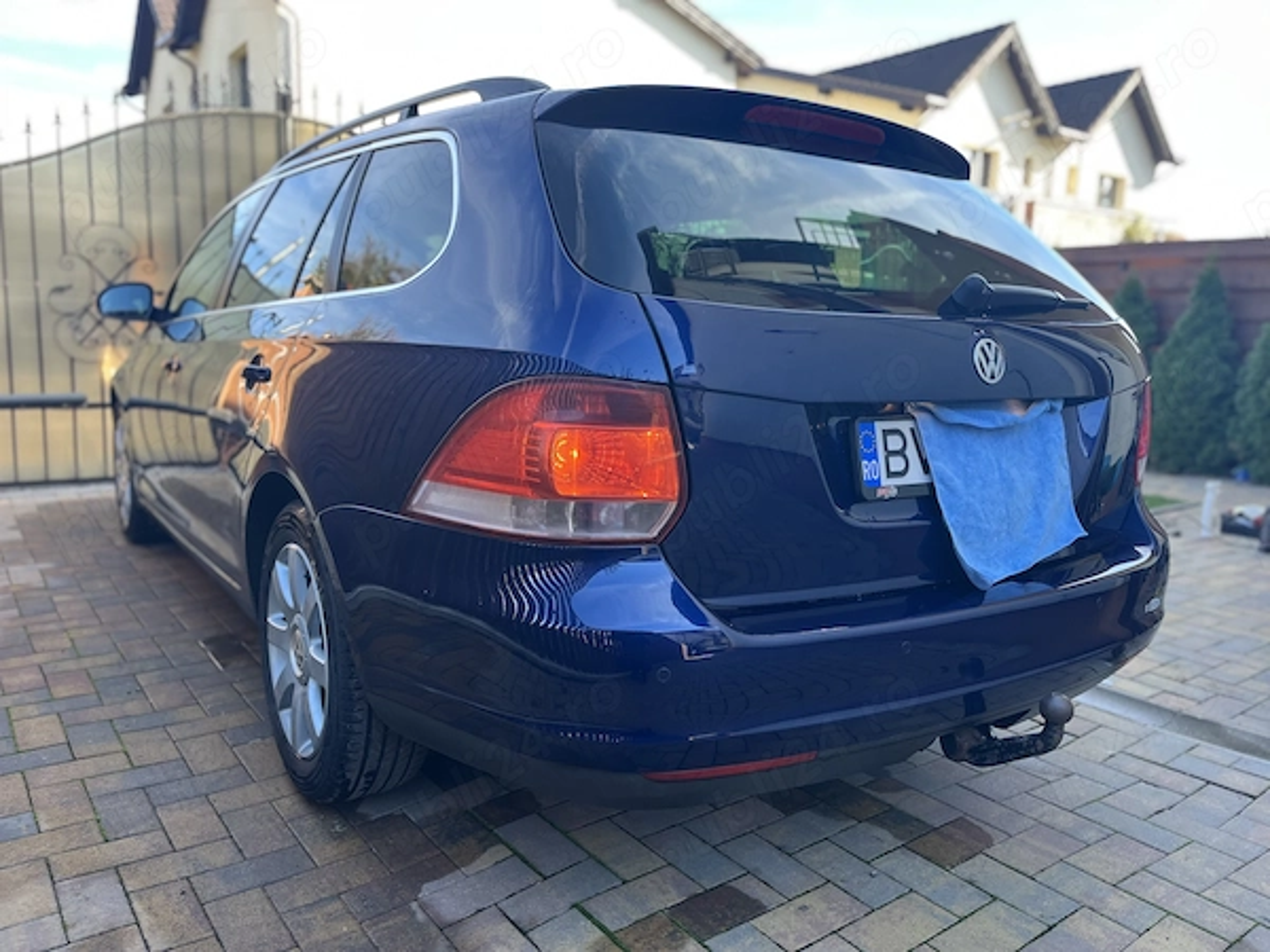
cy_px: 476
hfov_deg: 67.3
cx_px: 635
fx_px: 954
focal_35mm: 26
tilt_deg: -9.2
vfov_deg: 53.1
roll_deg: -1.7
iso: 40
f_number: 1.6
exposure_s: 1/178
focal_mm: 5.1
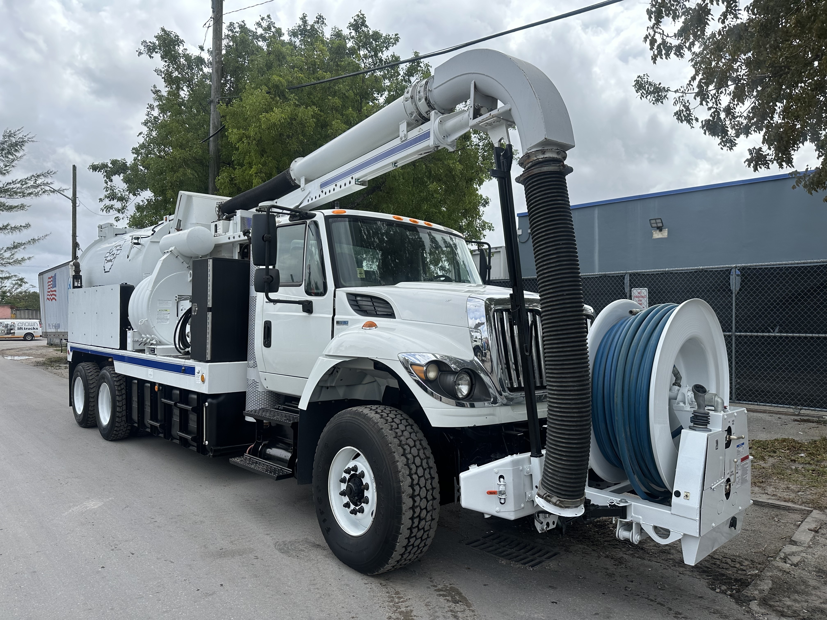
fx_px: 573
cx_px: 414
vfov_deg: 56.8
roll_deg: -0.2
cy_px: 310
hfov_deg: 71.6
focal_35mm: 24
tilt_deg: +1.4
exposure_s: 1/3717
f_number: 1.78
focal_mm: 6.86
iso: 80
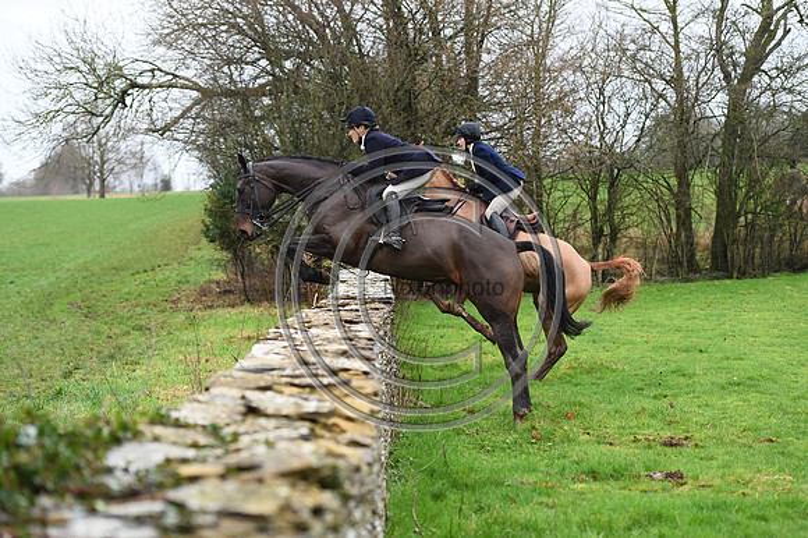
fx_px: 1929
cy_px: 269
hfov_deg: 23.7
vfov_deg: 15.9
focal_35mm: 86
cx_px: 404
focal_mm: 86
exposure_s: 1/1250
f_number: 3.5
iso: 1600
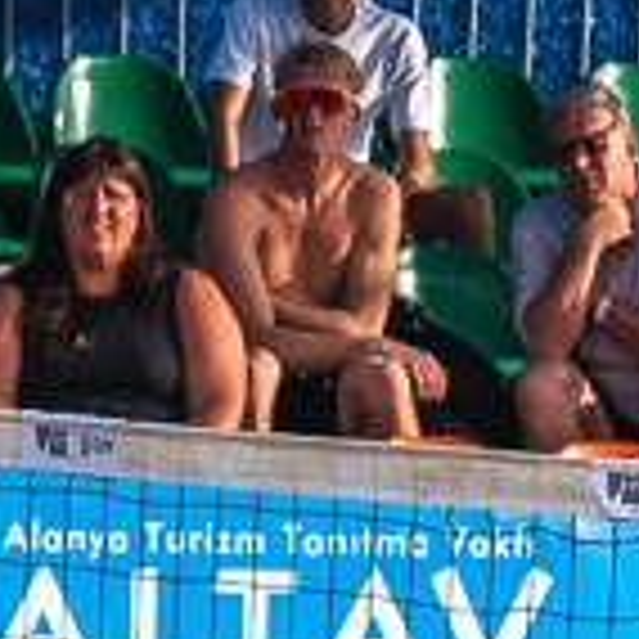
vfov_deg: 1.9
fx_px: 19235
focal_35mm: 921
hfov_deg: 1.9
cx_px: -1346
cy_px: 1037
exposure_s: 1/800
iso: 250
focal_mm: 120
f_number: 7.1
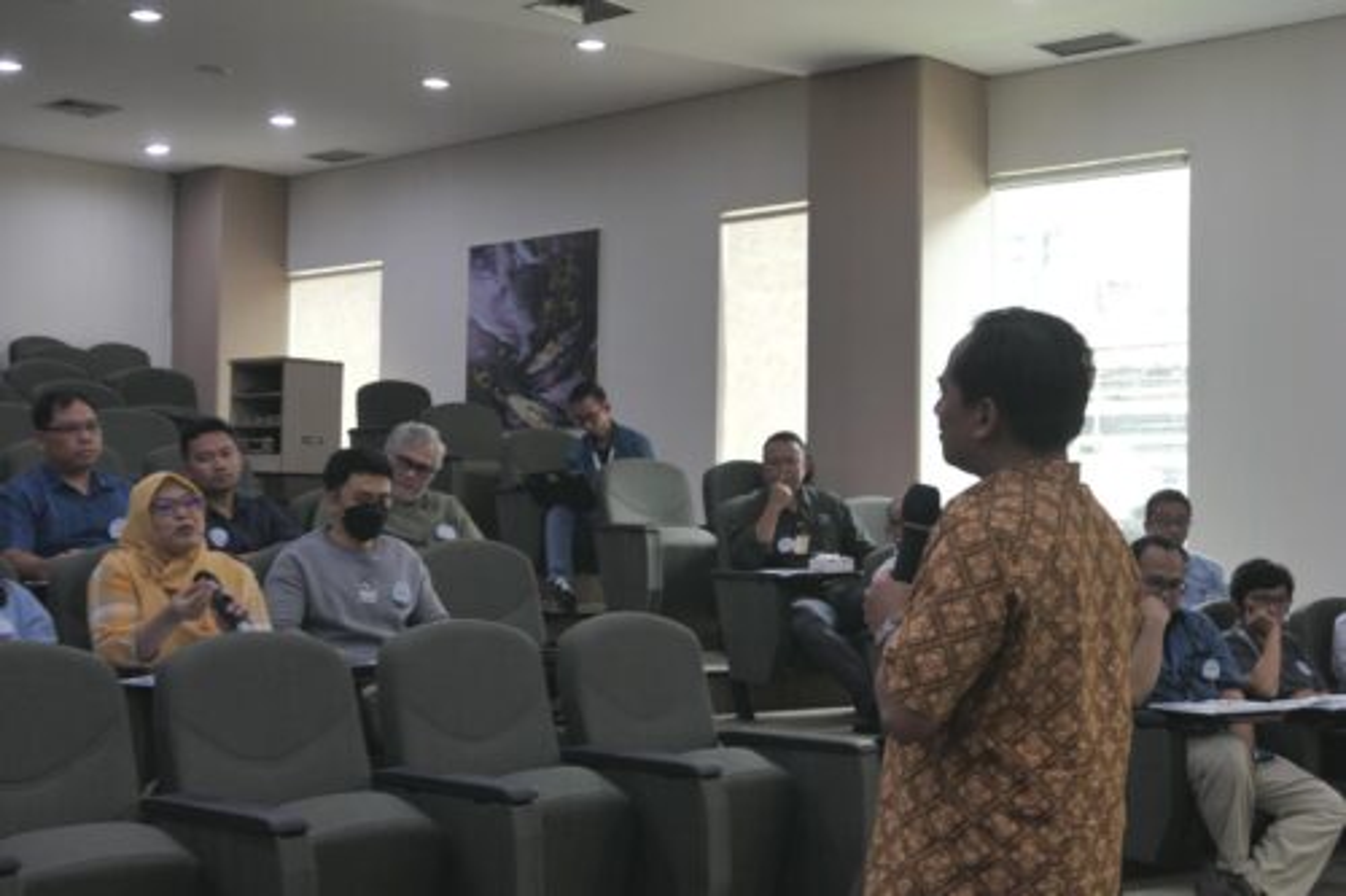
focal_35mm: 50
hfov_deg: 39.6
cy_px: 448
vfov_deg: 27.0
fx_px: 1869
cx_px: 673
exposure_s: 1/100
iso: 250
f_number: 2.8
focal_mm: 18.3
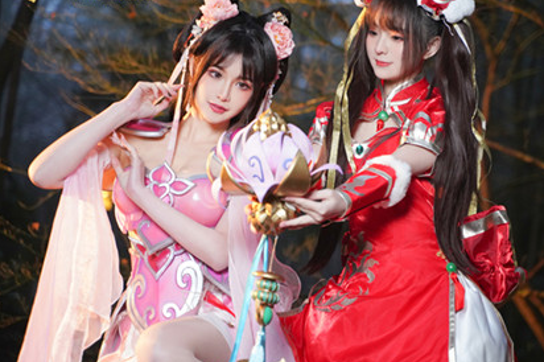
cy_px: 164
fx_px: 1374
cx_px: 301
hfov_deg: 22.4
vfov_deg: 15.0
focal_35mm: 91
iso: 3200
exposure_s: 1/100
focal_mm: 75
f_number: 2.8
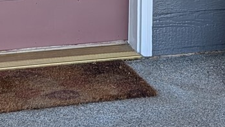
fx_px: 716
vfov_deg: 9.3
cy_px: -156
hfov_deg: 17.8
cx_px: 138
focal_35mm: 120
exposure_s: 1/130
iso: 23
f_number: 1.68
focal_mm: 6.9
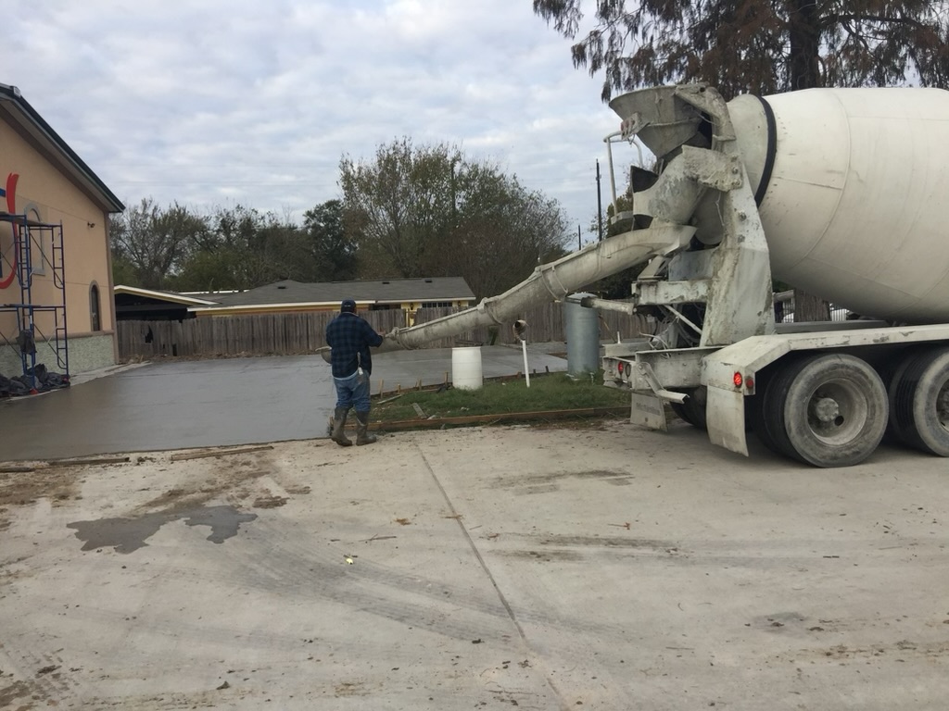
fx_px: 795
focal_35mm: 29
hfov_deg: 61.7
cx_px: 474
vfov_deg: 48.2
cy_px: 356
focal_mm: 4.15
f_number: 2.2
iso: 32
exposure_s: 1/455
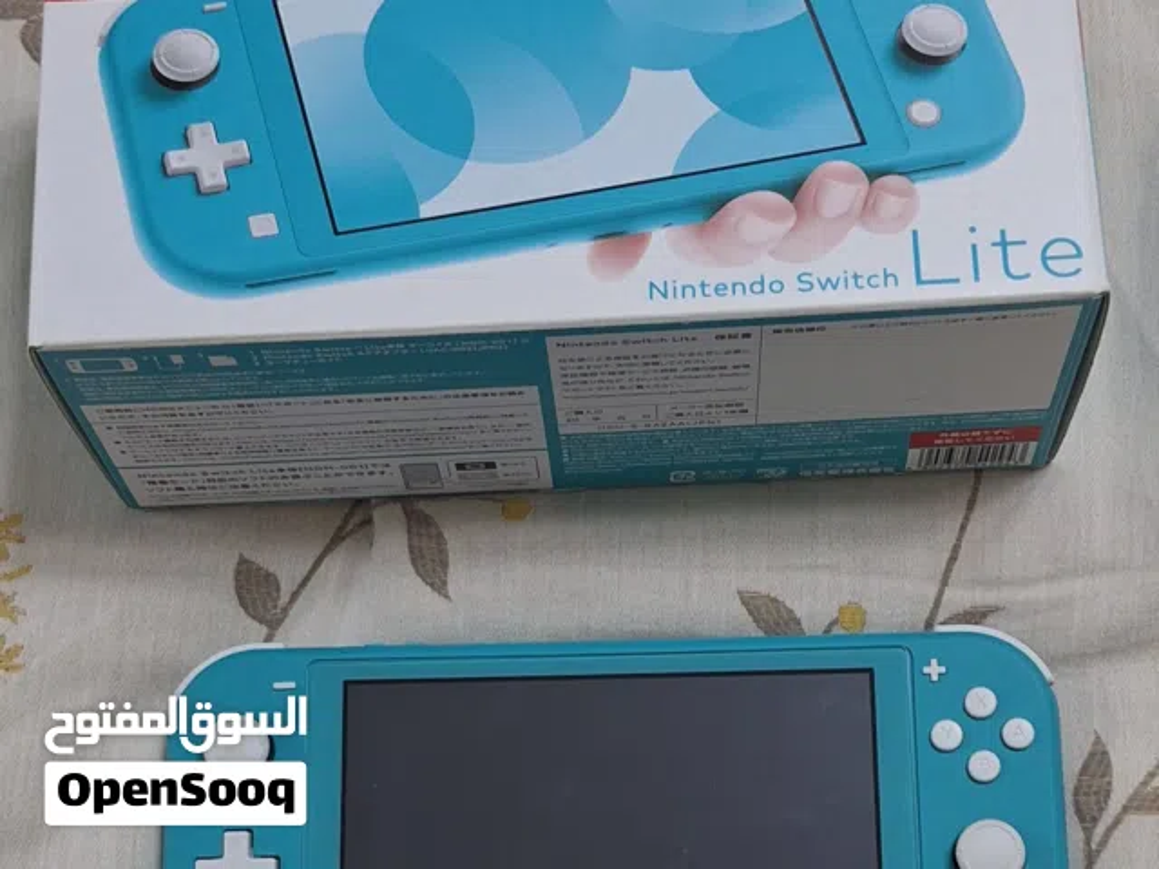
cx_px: 580
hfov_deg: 73.9
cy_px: 434
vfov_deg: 58.9
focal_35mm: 23
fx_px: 770
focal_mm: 5.54
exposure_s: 1/50
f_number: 1.8
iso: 160
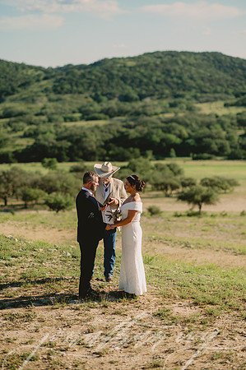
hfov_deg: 16.0
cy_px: 185
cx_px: 123
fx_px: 873
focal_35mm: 85
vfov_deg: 23.9
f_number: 2
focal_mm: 85
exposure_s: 1/4000
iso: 50
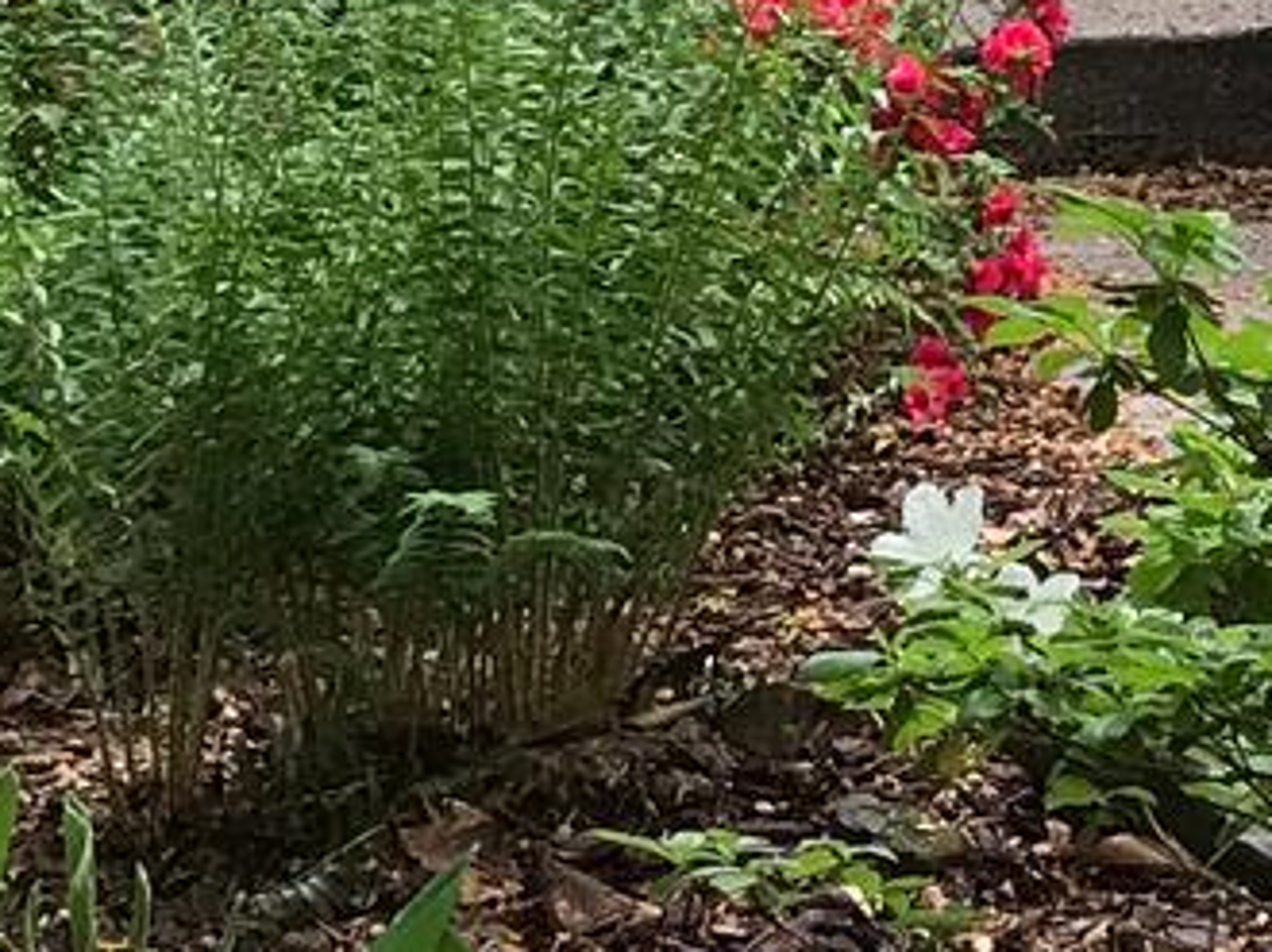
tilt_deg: +4.0
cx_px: 1210
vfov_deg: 7.9
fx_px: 6389
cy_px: -1345
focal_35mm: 174
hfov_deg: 11.3
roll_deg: -0.7
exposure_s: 1/120
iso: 25
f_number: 1.8
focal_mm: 3.99
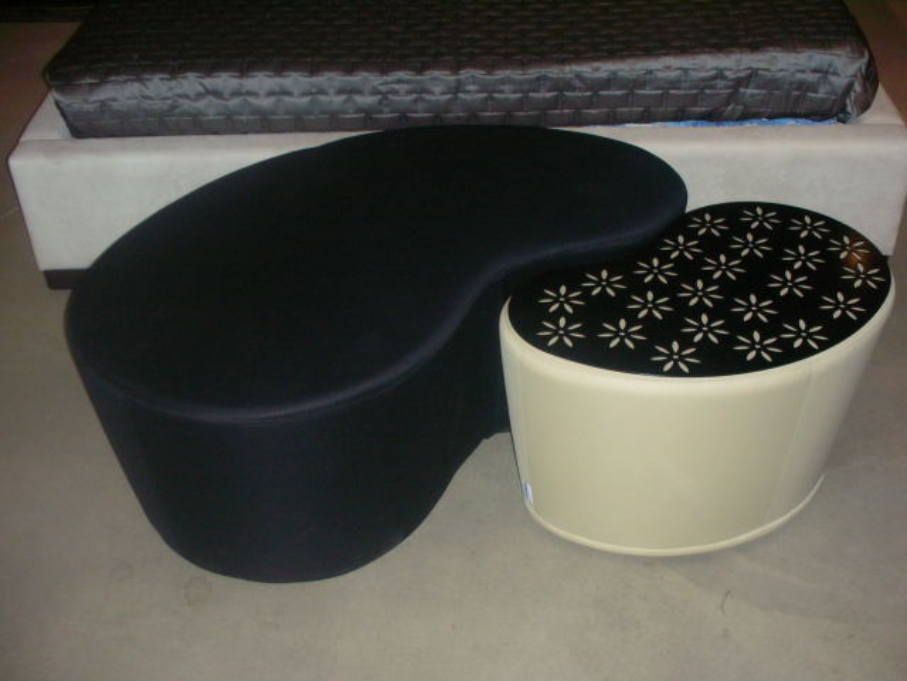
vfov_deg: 31.5
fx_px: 1205
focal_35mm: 46
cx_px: 454
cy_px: 340
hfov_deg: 41.2
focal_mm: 7.7
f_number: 3.5
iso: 154
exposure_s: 1/60.1
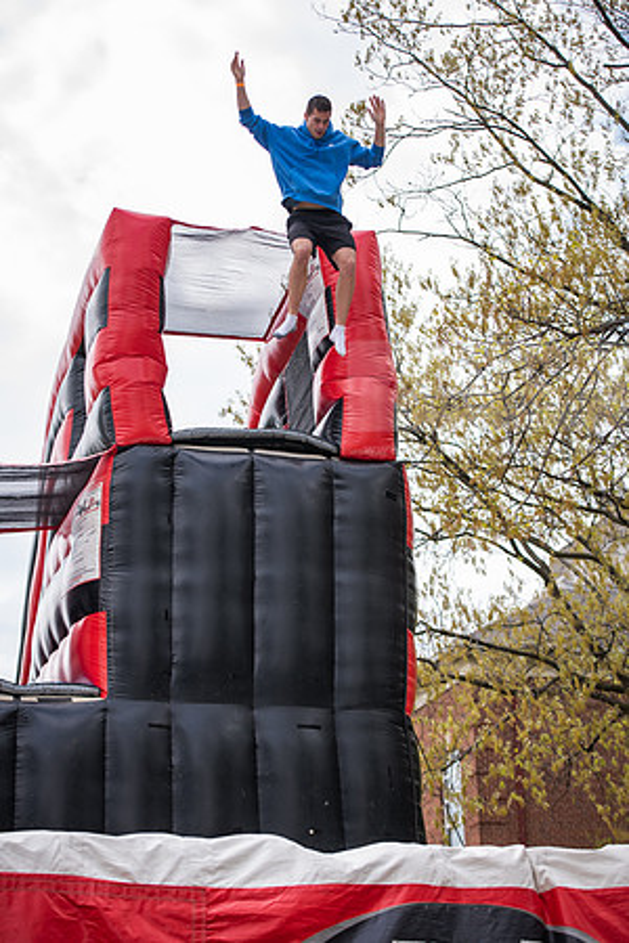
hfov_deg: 19.5
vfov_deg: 28.8
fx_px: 1834
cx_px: 314
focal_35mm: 70
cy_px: 472
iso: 125
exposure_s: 1/640
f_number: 3.5
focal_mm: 70
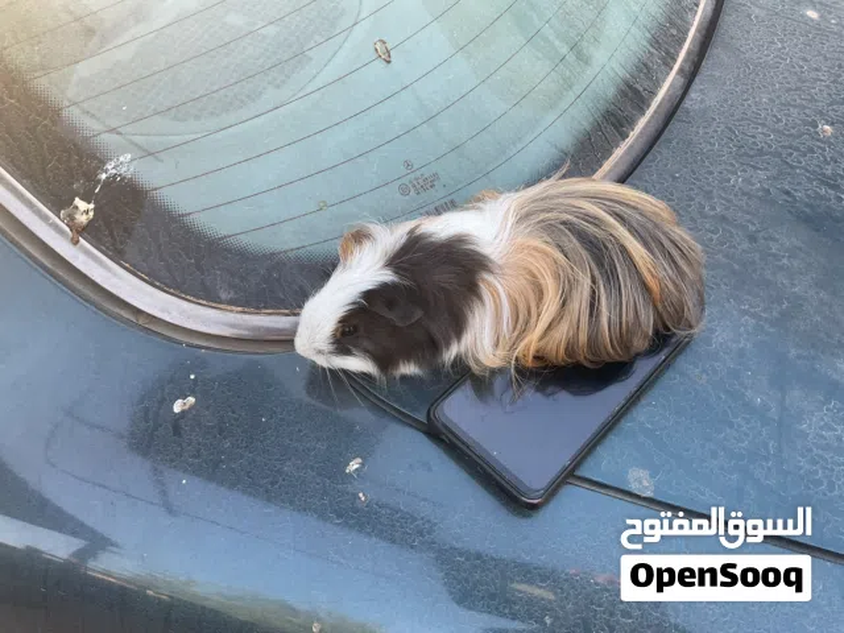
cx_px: 422
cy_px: 316
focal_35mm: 29
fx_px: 707
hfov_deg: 61.7
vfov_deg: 48.2
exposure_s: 1/120
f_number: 1.8
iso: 40
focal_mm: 3
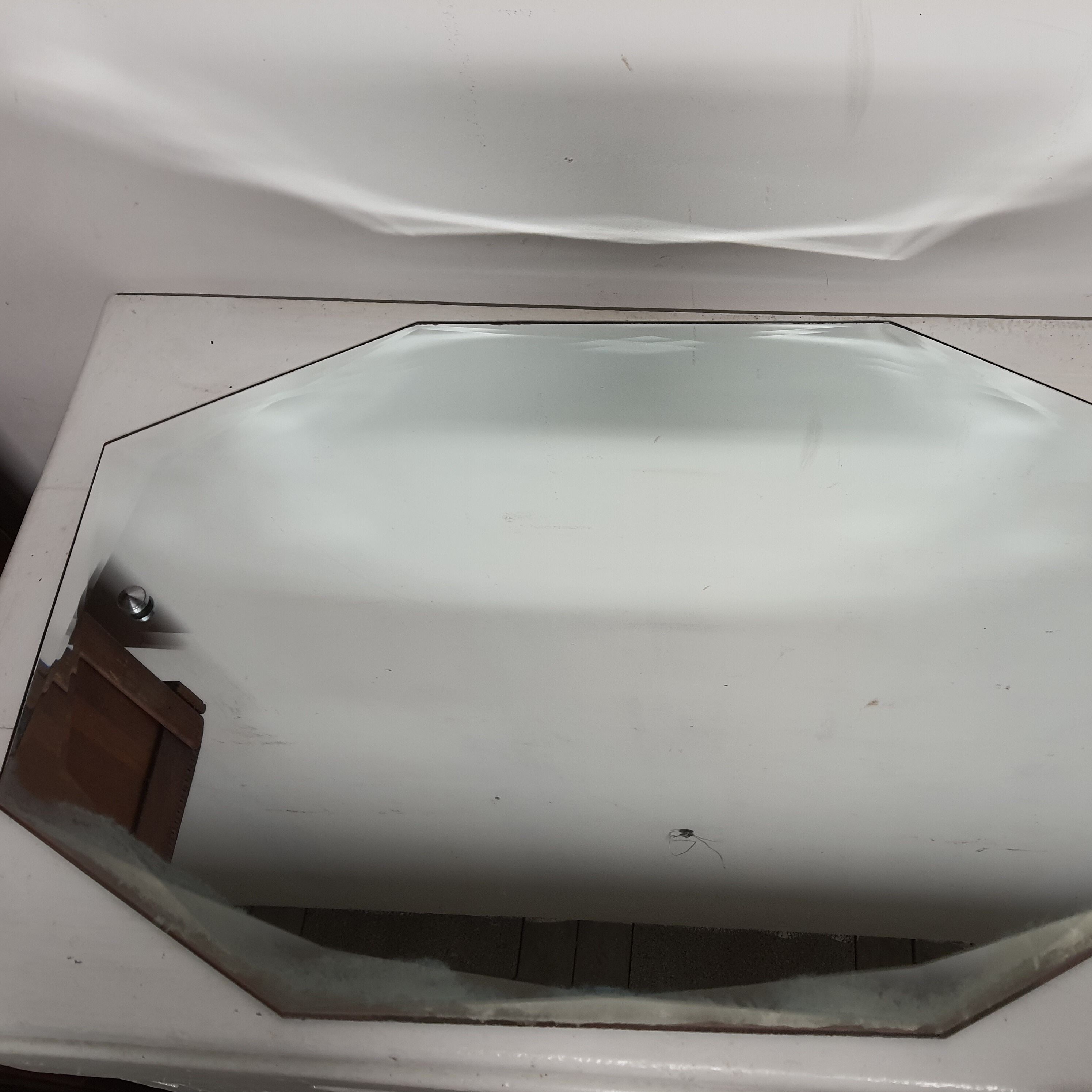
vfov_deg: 52.5
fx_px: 1106
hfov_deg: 51.9
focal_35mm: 31
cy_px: 550
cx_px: 690
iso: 160
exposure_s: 1/100
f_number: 1.7
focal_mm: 4.32
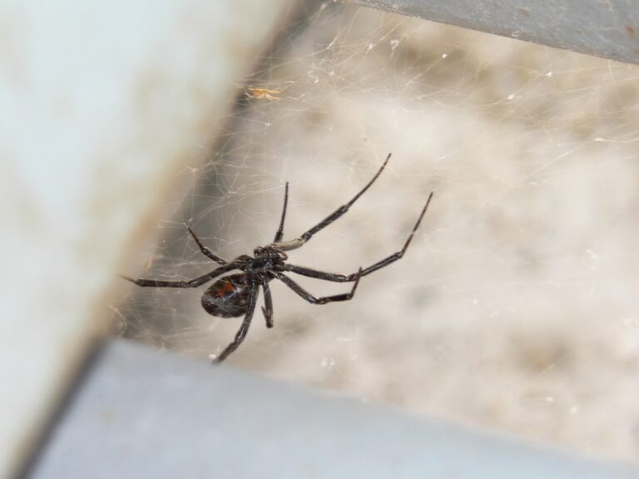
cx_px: 320
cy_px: 240
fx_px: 7975
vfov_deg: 3.4
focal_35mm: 432
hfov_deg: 4.6
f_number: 4
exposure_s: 1/80
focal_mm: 72
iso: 80
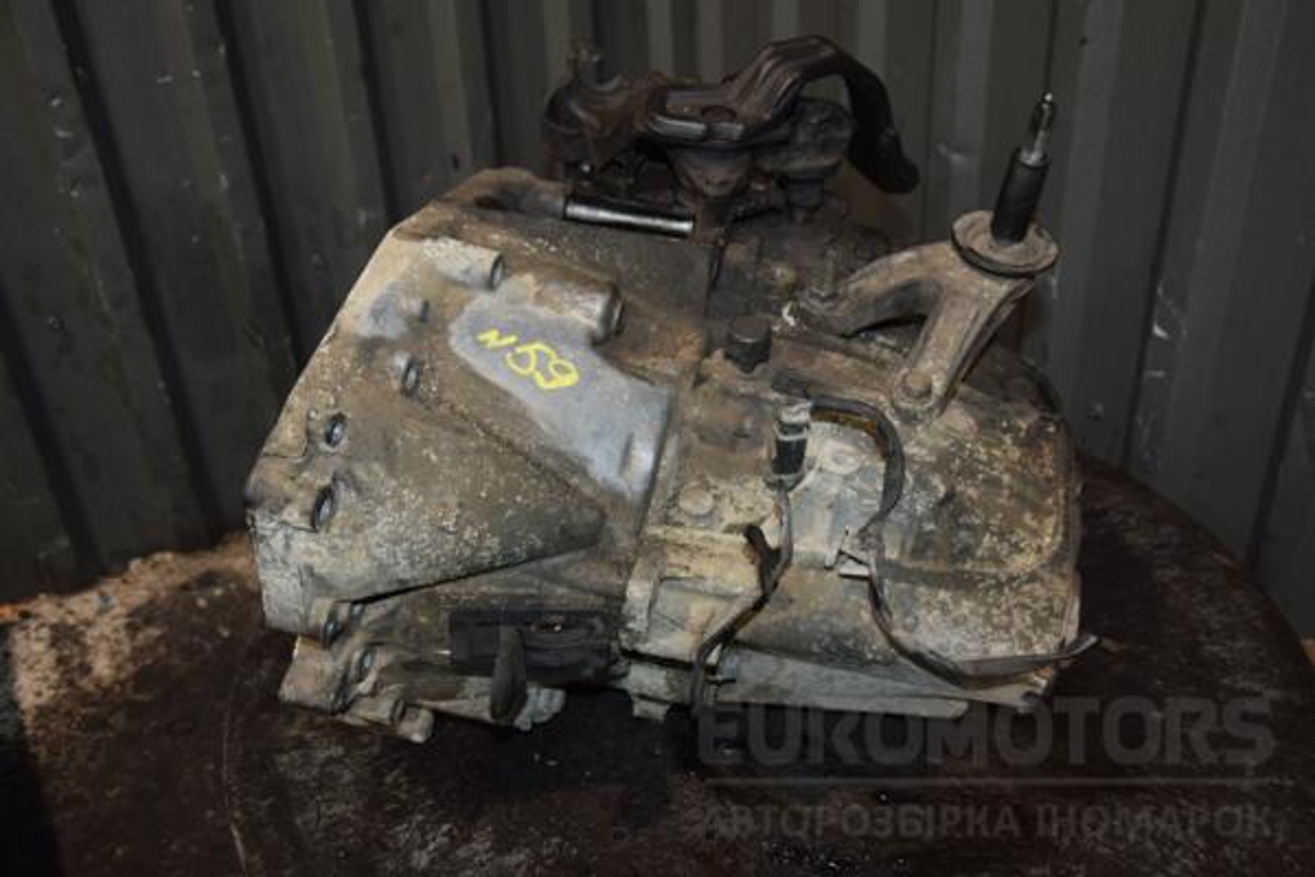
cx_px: 658
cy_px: 438
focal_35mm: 33
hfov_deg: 57.2
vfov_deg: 40.0
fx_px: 1205
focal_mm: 22
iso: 800
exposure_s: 1/60
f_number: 5
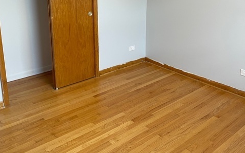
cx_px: 122
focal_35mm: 37
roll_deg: +0.0
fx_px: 247
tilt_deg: -13.4
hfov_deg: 52.8
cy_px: 30
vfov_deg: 33.4
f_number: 1.6
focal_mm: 5.1
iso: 80
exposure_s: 1/60
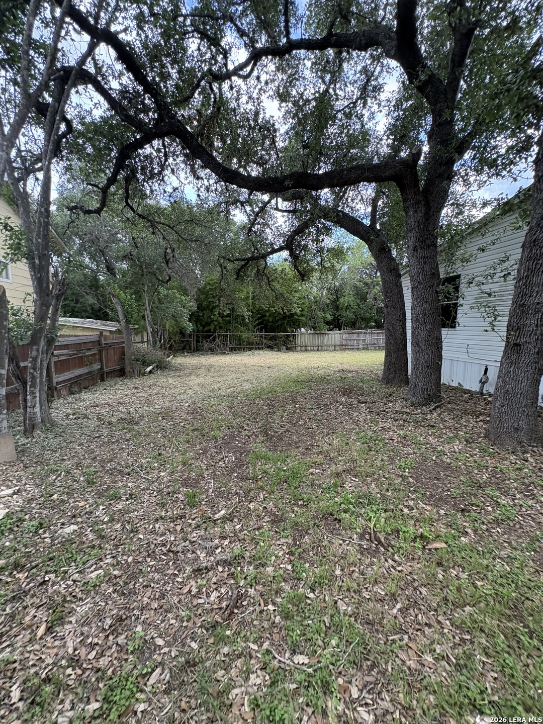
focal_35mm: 14
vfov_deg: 102.1
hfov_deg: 85.7
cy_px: 362
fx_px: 293
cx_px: 272
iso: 160
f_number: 2.2
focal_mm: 2.22
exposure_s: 1/99
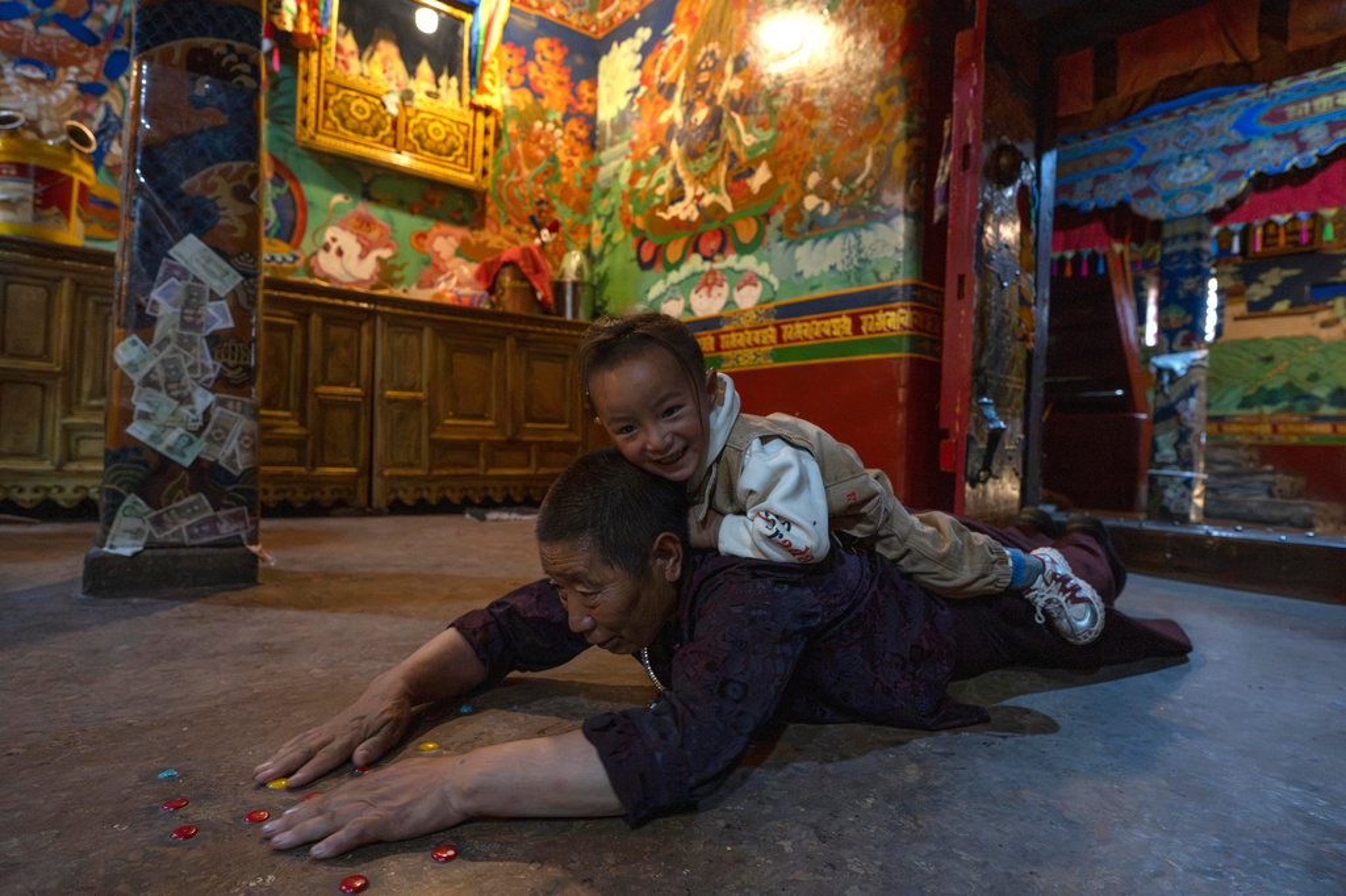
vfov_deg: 61.9
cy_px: 448
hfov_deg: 84.0
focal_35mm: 20
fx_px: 747
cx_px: 673
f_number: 4
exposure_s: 1/250
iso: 5000
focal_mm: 20
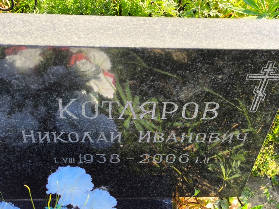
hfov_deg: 38.2
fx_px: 403
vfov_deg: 29.1
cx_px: 140
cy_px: 104
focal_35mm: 50
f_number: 1.7
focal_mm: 4.71
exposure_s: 1/185
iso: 50
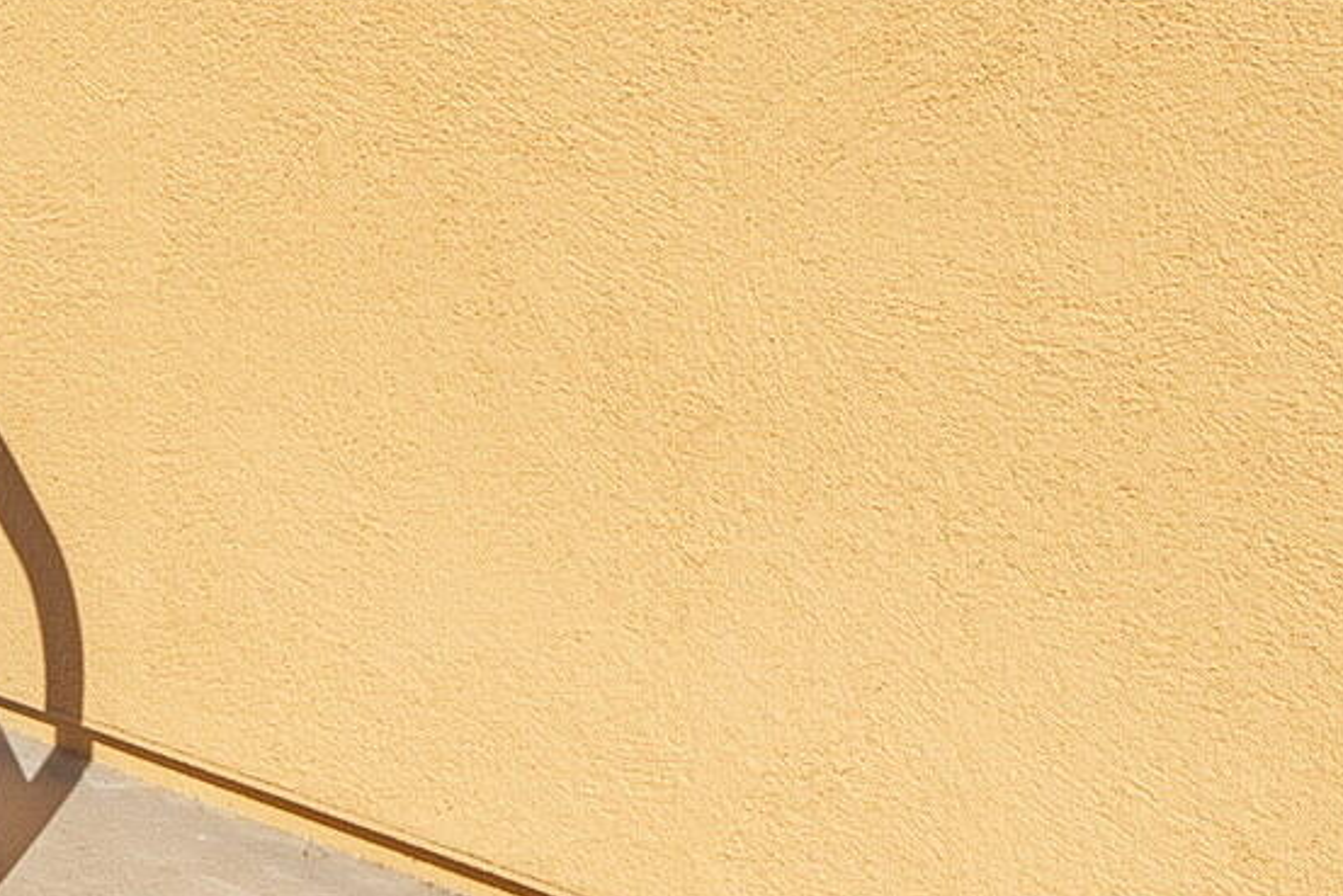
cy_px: -546
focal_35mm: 86
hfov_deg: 21.8
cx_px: -284
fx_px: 3209
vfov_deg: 14.5
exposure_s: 1/160
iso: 100
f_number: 9
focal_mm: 17
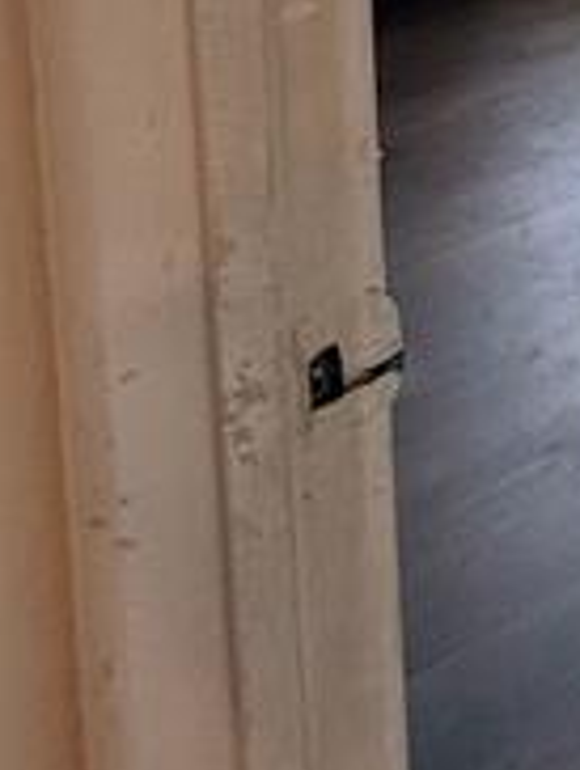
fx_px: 1315
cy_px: -415
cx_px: 1109
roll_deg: -2.2
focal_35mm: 59
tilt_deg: -7.1
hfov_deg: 18.2
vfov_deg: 24.5
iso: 250
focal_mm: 2.22
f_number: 2.2
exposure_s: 1/99
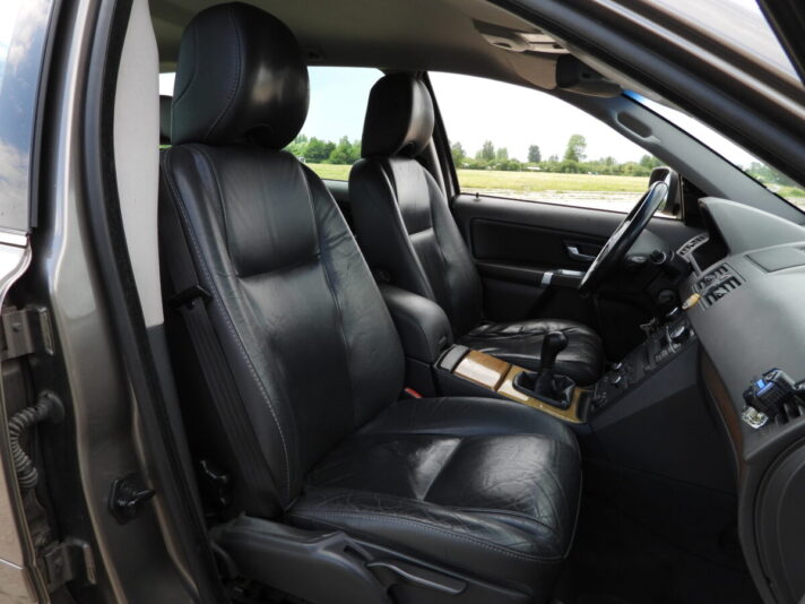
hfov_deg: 71.6
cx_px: 402
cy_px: 302
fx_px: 558
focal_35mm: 24
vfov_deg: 56.8
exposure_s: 1/320
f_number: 2.8
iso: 100
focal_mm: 4.3
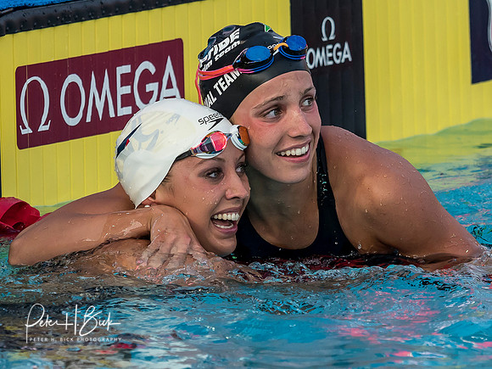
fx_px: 8219
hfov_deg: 3.4
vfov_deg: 2.6
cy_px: 184
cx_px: 235
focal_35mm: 578
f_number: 3.5
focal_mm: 130
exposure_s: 1/1000
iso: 500
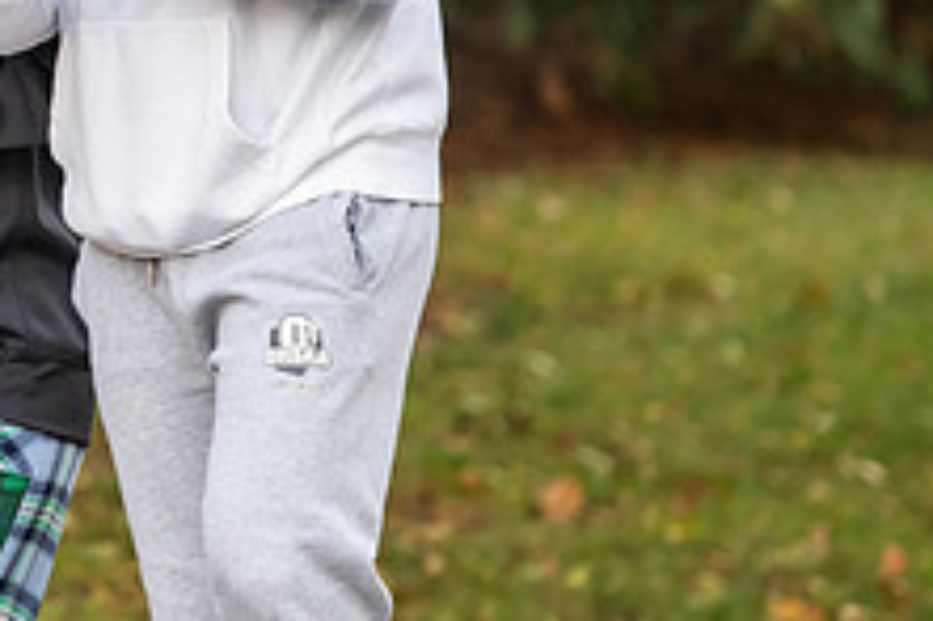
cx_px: -165
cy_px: -116
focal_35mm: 472
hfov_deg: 4.4
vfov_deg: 2.9
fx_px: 12223
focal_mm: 180
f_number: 3.2
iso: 800
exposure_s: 1/320
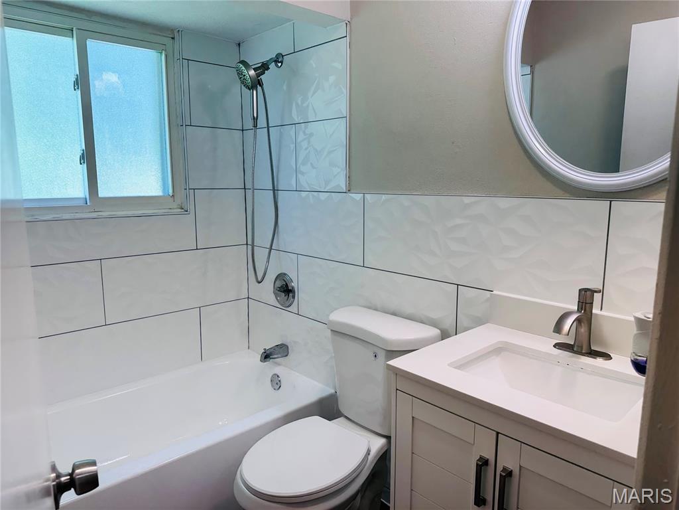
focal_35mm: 24
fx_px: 471
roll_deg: -0.1
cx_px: 340
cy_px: 255
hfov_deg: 71.6
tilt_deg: -9.0
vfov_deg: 56.8
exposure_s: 1/165
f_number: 1.78
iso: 64
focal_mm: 6.86
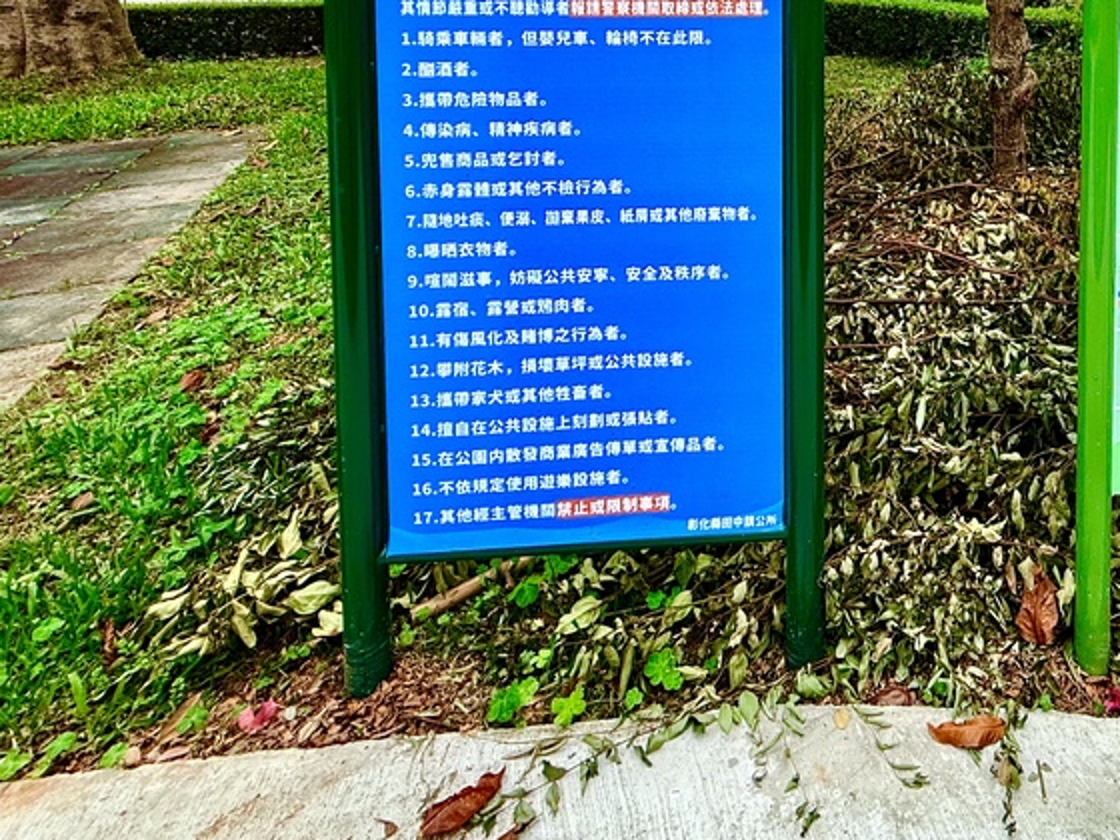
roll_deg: -0.8
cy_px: 132
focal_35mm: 24
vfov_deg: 52.0
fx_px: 777
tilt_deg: -5.8
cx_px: 958
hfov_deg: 62.8
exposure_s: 1/424
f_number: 2.2
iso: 50
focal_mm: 2.22
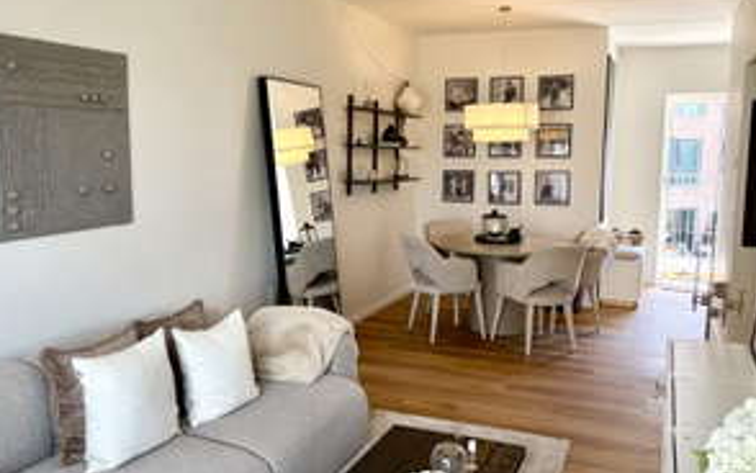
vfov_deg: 36.3
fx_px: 721
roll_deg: -0.3
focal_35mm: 35
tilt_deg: -5.7
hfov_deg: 55.3
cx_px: 374
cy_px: 221
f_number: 1.6
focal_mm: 5.96
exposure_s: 1/172
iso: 80
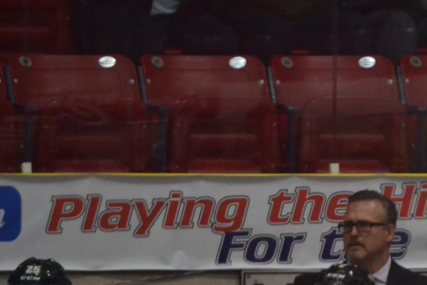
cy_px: 301
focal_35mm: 719
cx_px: 364
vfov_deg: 1.9
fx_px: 8527
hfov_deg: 2.9
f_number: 5.6
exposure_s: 1/250
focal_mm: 200
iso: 3200
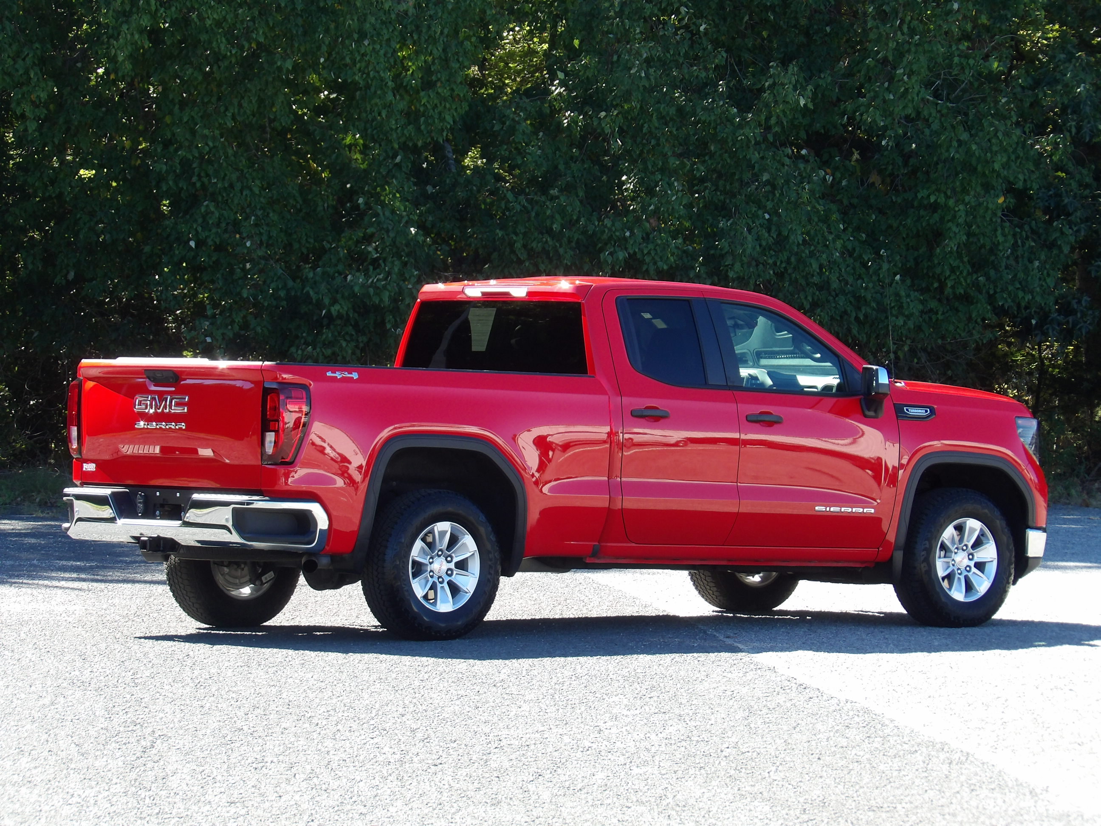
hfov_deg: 11.7
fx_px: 5375
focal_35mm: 169
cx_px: 550
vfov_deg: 8.8
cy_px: 413
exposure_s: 1/123
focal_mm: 30.2
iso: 100
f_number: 4.4
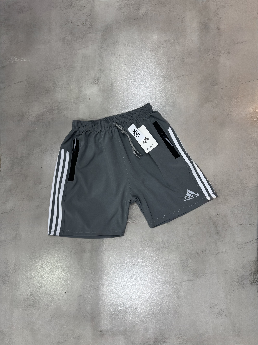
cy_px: 172
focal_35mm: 24
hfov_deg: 56.8
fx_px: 239
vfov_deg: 71.6
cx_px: 129
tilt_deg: -84.3
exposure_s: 1/100
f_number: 1.78
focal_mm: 6.76
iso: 125
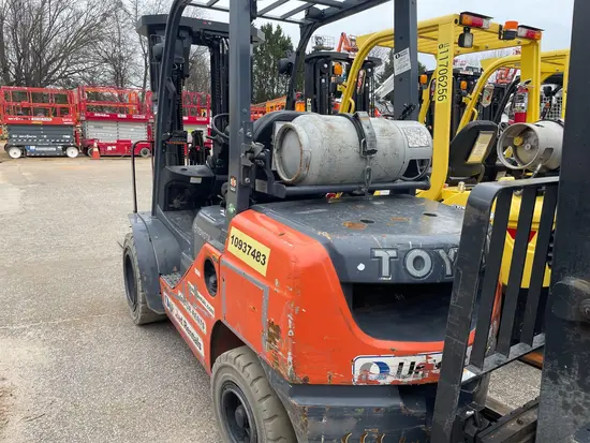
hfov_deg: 67.3
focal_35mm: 26
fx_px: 443
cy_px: 222
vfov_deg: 53.1
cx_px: 295
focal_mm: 4.2
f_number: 1.6
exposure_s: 1/121
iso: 40
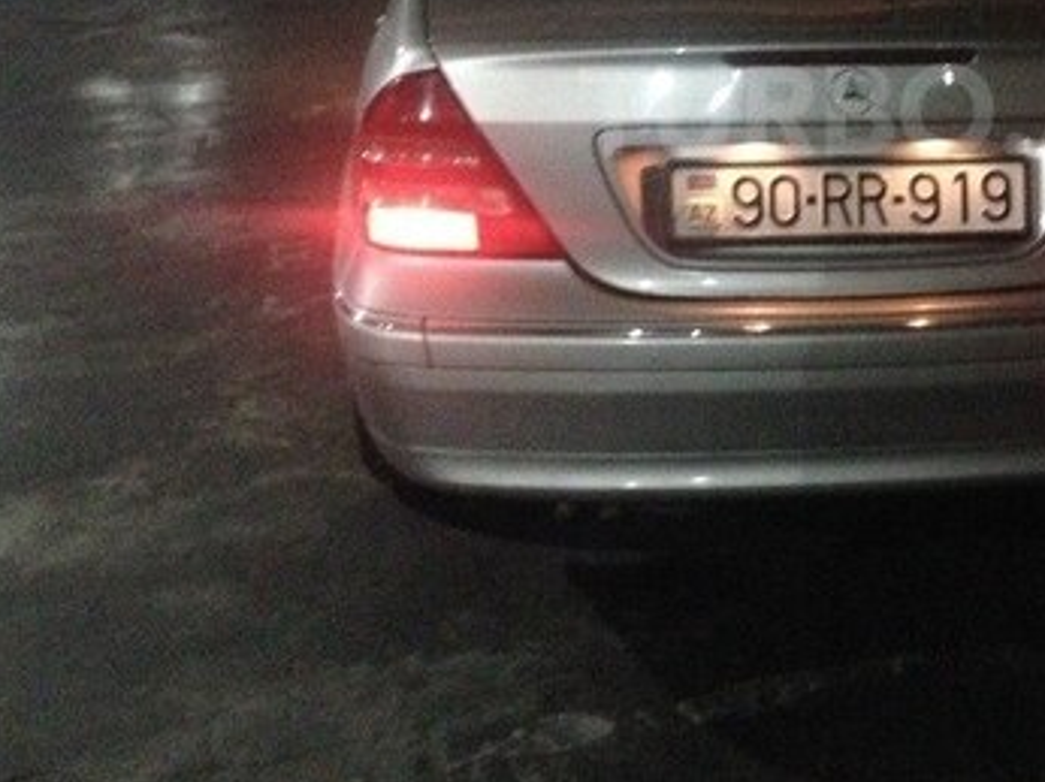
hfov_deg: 29.8
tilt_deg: -10.4
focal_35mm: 63
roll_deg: +0.3
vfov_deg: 22.8
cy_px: 110
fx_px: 1901
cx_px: 888
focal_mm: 4.12
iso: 800
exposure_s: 1/15
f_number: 2.4
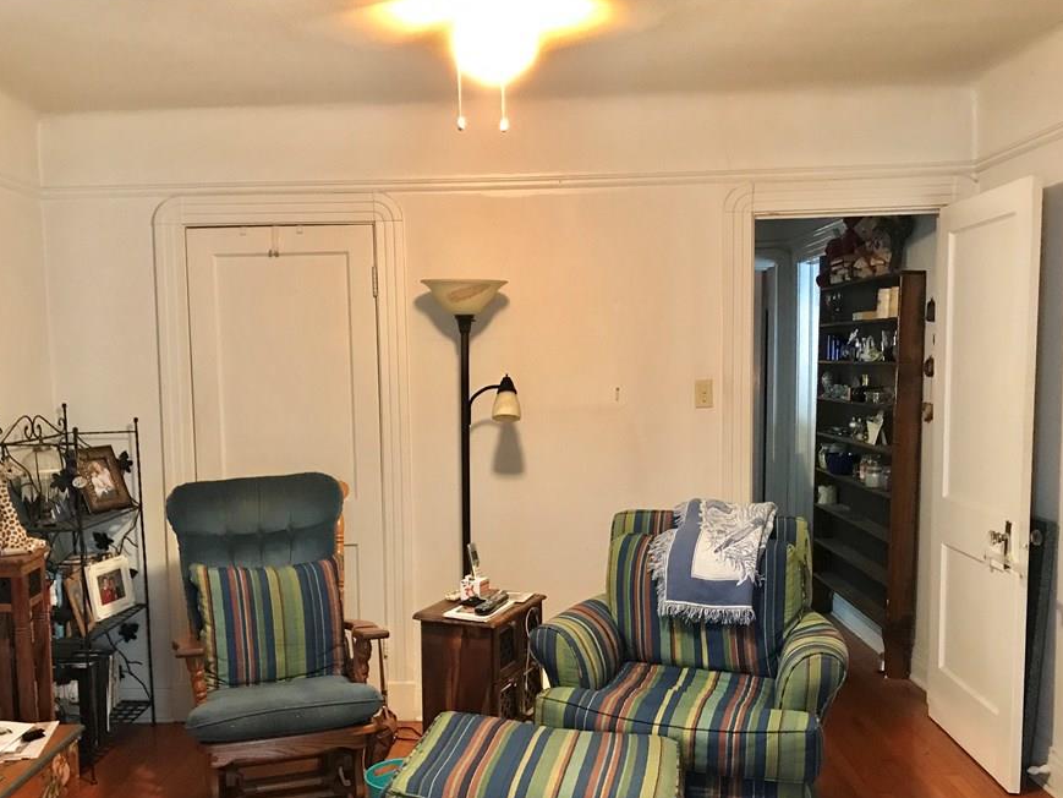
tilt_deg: -4.2
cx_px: 481
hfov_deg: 55.3
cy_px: 463
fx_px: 1014
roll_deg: +0.6
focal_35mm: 33
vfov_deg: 42.8
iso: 80
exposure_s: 1/7
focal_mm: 3.99
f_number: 1.8
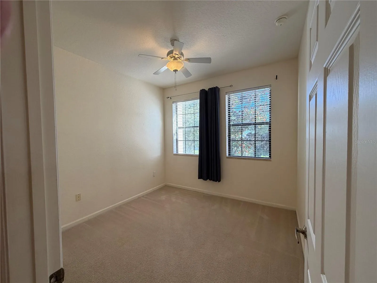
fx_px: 152
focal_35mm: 14
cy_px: 142
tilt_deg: -2.3
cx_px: 188
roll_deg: +1.1
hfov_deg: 102.1
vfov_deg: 85.7
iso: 125
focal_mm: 2.22
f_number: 2.2
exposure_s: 1/120
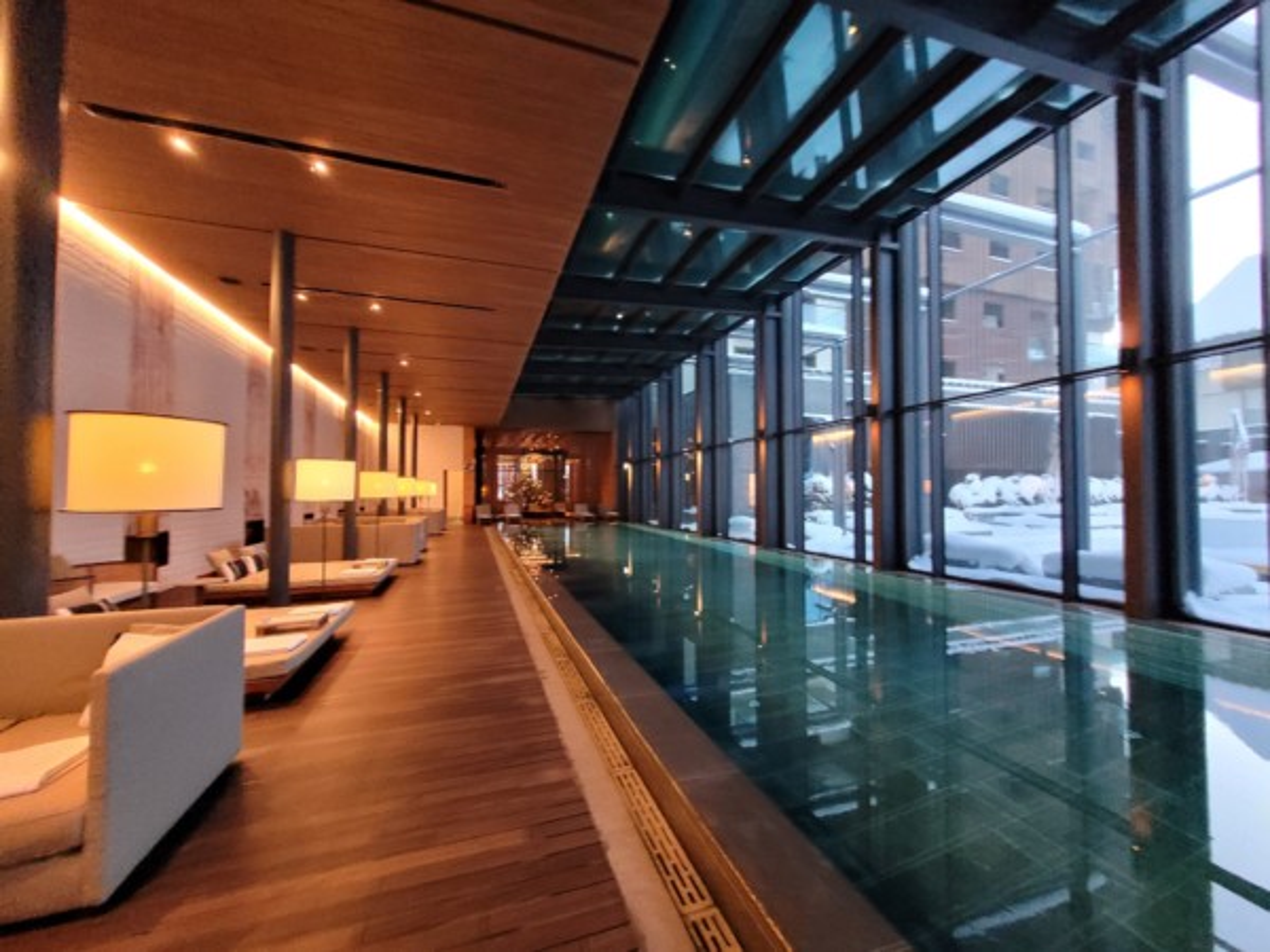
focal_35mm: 13
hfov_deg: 106.2
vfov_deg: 89.9
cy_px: 476
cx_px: 635
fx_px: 477
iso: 640
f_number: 2.2
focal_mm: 1.74
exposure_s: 1/25
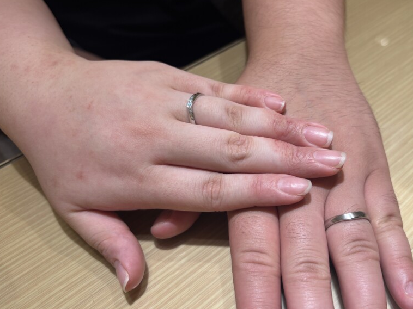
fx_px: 417
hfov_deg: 52.2
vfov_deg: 40.7
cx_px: 253
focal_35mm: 35
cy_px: 149
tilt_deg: -45.2
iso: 32
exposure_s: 1/127
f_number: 1.6
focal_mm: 5.96
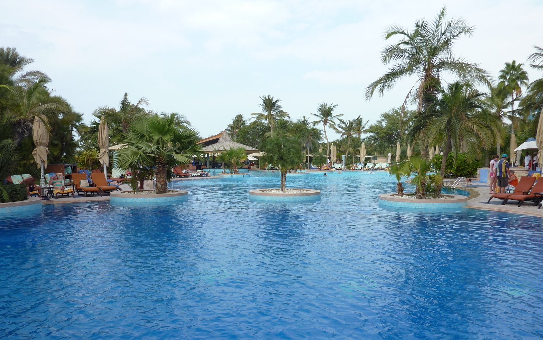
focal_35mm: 27
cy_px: 186
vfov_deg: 46.0
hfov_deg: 68.4
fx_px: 400
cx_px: 274
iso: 80
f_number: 4
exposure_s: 1/400
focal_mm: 4.1
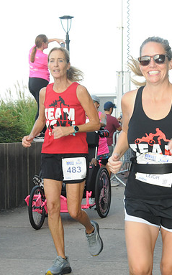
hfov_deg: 11.8
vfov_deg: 18.8
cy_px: 138
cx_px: 94
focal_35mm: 111
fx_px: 833
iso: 800
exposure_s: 1/250
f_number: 9
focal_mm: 48
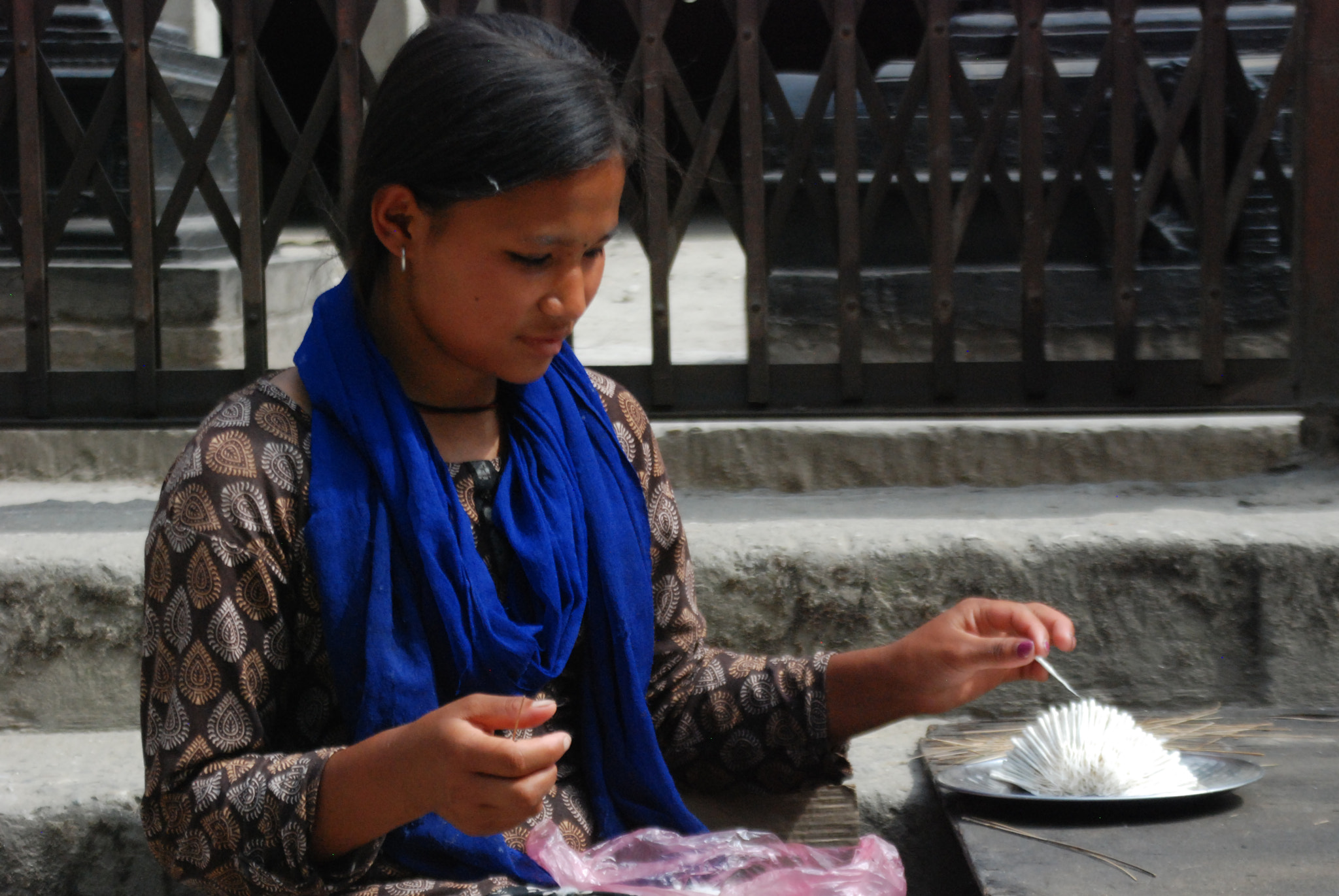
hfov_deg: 21.9
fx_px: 3463
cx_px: 670
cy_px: 448
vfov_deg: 14.7
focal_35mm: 93
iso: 1000
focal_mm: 62
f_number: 8
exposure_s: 1/1000
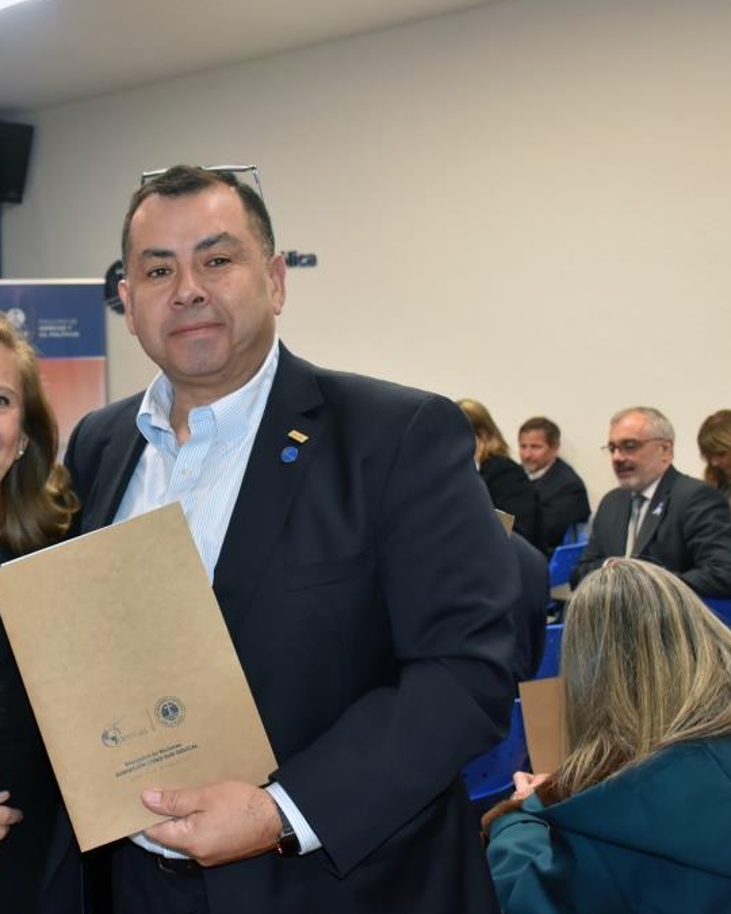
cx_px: 89
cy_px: 454
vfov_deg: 39.5
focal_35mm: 47
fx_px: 1271
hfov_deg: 30.8
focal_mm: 22
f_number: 5.6
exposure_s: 1/60
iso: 1600
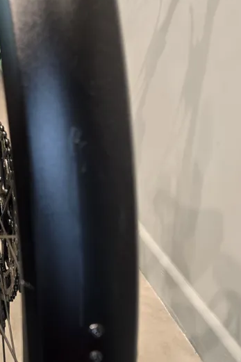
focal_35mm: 49
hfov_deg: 27.5
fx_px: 492
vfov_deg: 38.6
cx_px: 136
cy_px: 297
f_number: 1.7
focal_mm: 6.3
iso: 160
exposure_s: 1/50
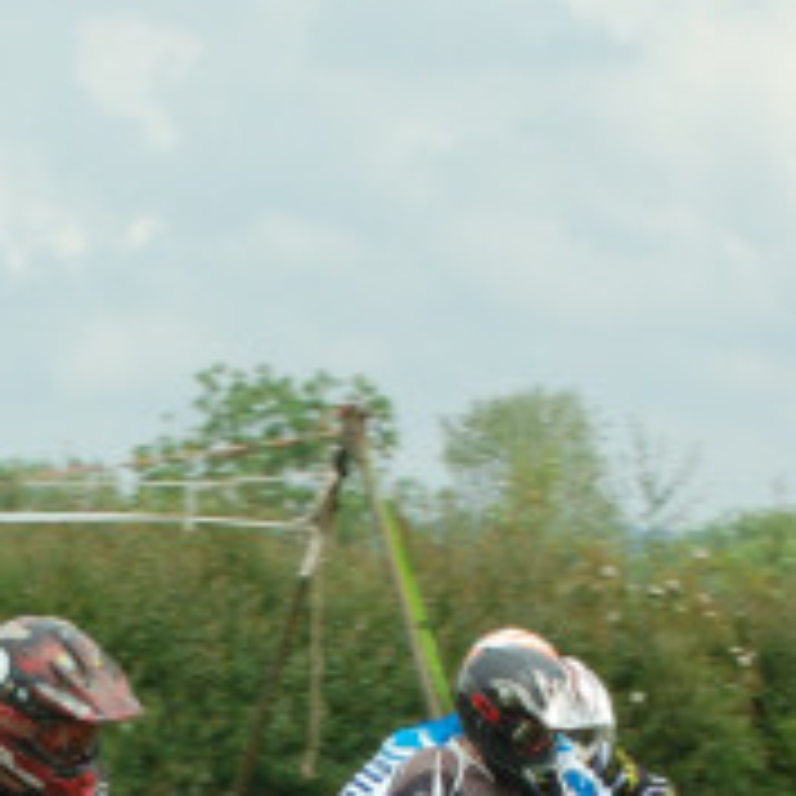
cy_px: 1025
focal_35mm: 403
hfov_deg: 4.3
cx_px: 139
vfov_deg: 4.3
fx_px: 10484
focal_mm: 70
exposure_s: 1/250
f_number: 11
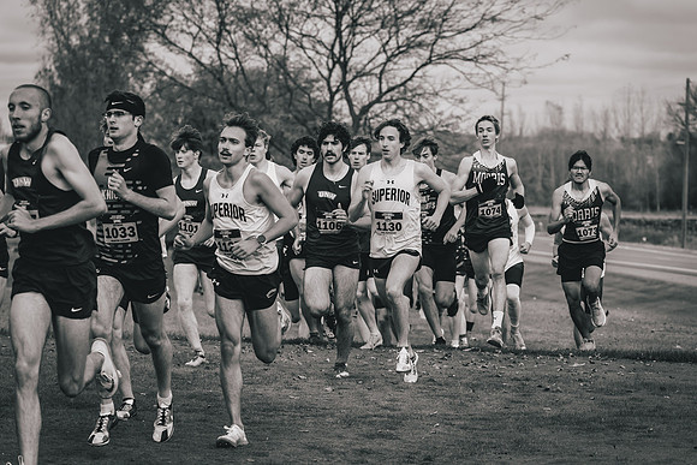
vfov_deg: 8.5
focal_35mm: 161
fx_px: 3118
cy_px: 232
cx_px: 348
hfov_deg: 12.8
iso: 400
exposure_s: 1/1250
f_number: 6.3
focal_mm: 161
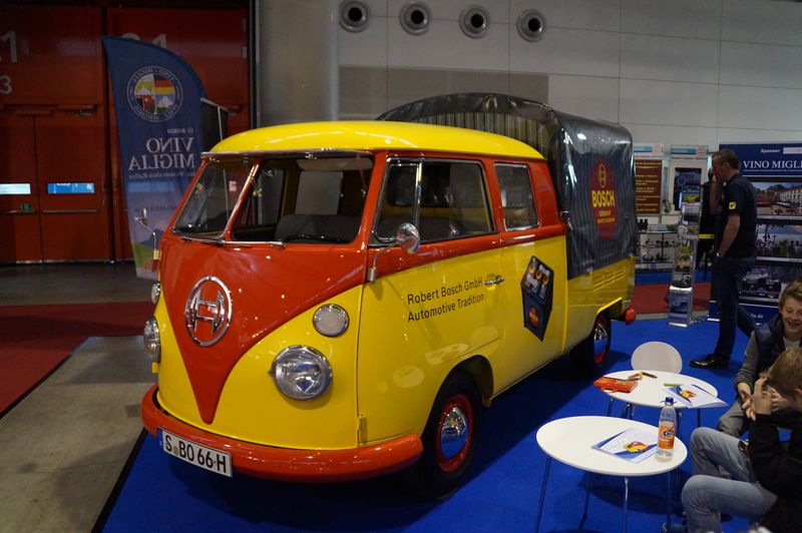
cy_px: 266
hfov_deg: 67.4
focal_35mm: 27
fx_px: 601
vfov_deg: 47.9
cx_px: 401
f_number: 3.5
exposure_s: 1/160
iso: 3200
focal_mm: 18
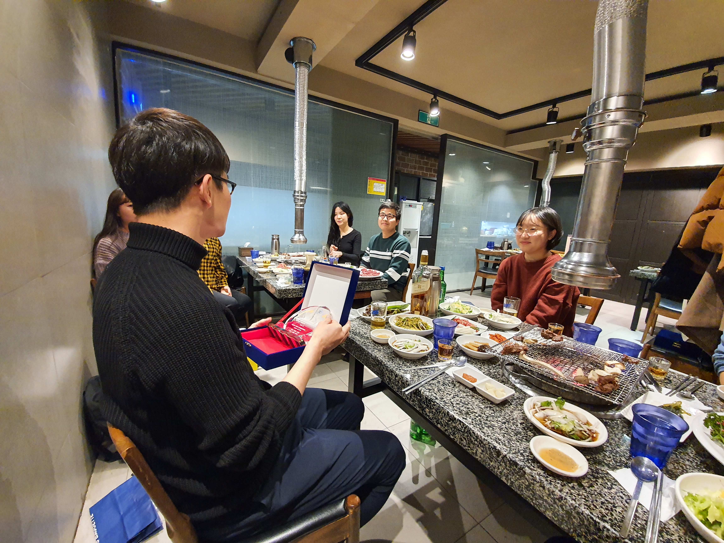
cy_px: 272
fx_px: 272
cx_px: 362
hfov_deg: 106.2
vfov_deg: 89.9
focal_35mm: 13
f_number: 2.2
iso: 640
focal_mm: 1.8
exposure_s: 1/17
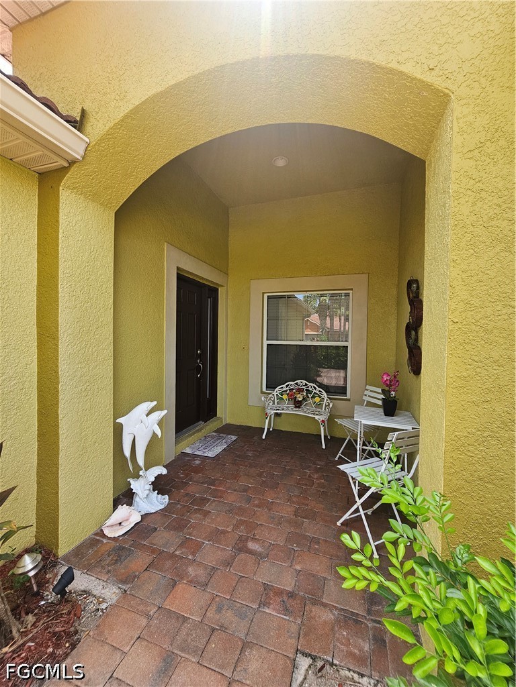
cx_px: 258
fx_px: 258
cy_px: 344
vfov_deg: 106.2
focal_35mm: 13
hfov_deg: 89.9
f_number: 2.2
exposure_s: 1/201
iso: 50
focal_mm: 2.2
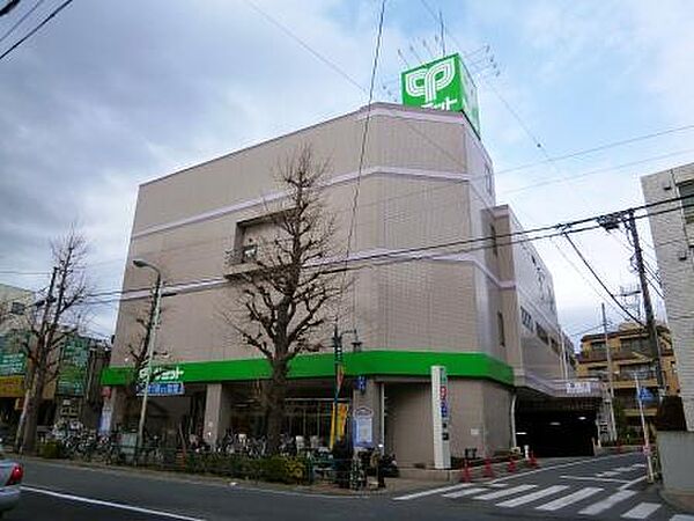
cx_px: 347
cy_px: 260
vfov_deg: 56.8
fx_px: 481
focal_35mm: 24
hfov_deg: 71.6
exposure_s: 1/1000
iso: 160
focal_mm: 4.3
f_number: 2.5
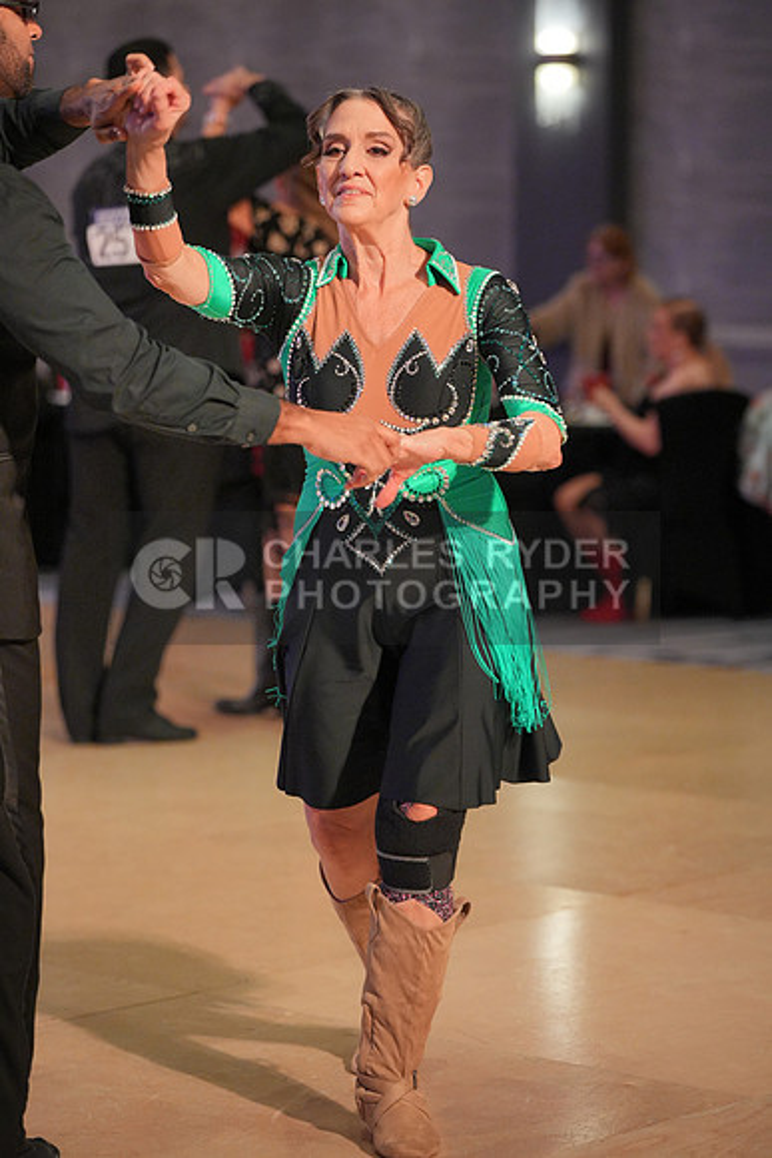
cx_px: 386
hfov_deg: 12.7
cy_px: 579
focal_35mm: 108
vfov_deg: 18.9
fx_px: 3472
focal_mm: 108
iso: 3200
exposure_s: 1/400
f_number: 3.2
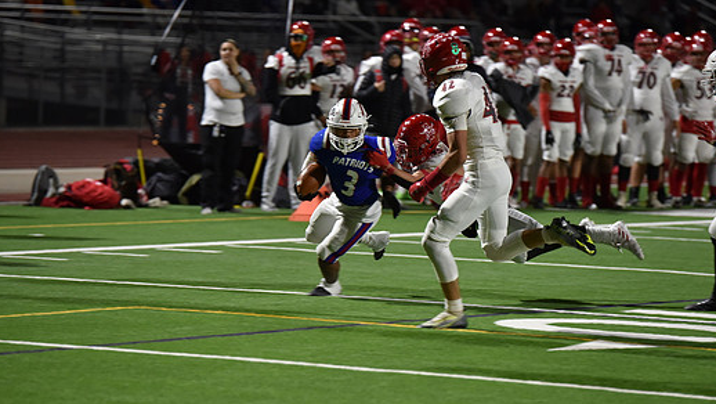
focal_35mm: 211
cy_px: 168
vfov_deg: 5.8
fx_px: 4008
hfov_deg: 10.2
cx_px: 352
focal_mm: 180
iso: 2800
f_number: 2.8
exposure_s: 1/500
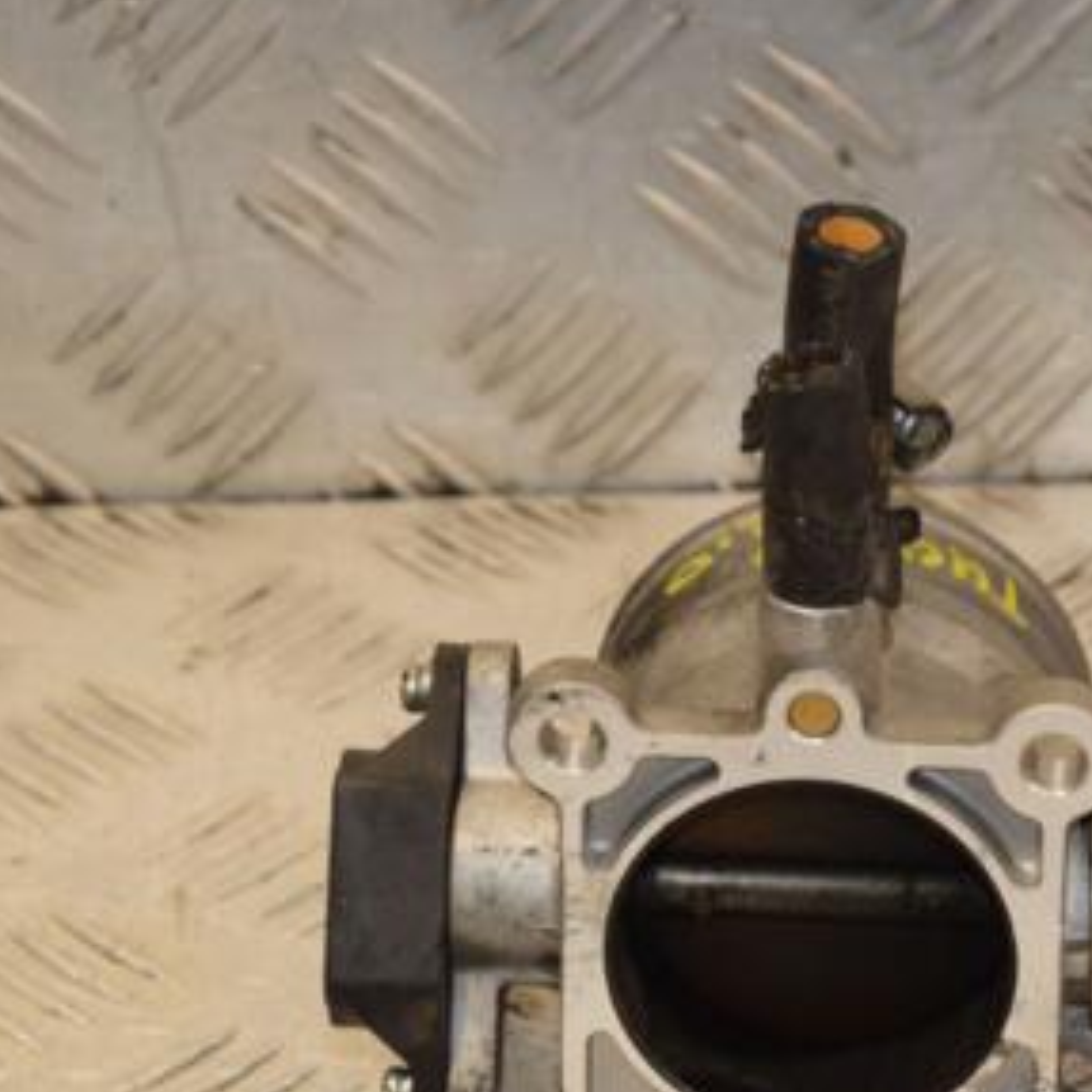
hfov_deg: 7.3
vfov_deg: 7.3
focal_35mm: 240
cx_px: 940
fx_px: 8566
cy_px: 670
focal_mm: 90
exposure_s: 1/200
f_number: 7.1
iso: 800
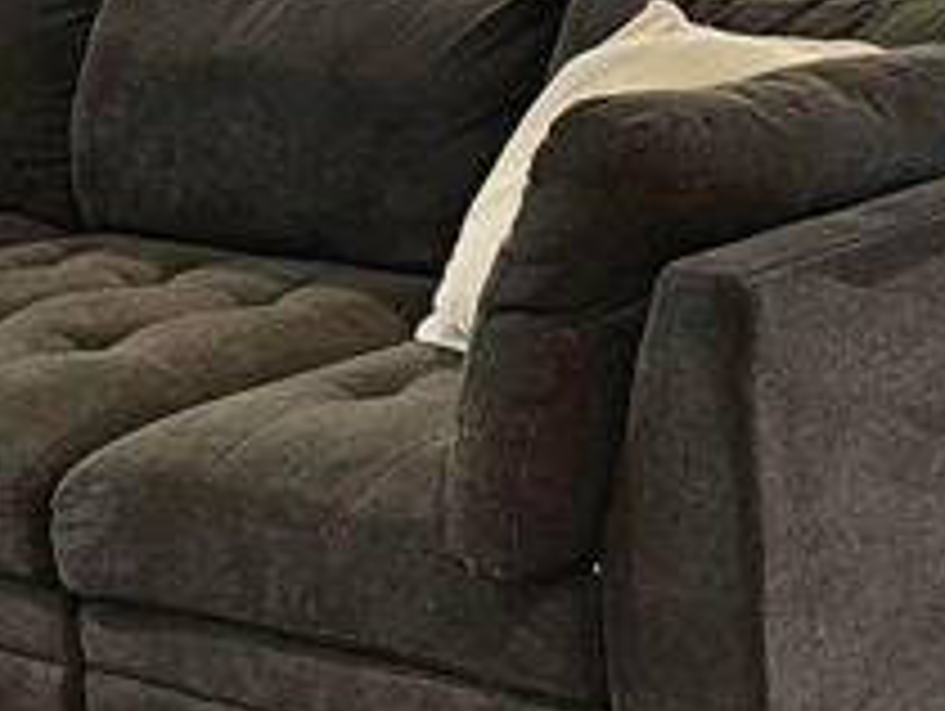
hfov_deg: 16.0
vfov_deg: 13.0
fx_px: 3061
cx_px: 1436
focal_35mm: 112
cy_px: -27
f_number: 1.8
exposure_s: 1/120
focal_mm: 5.4
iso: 250
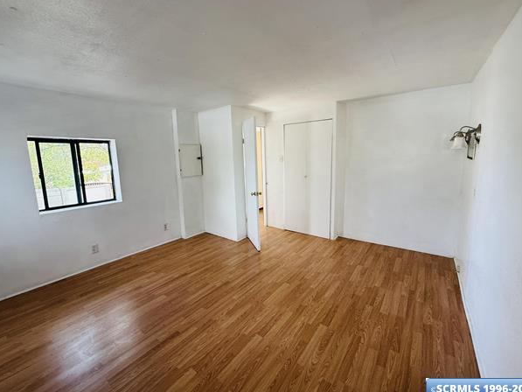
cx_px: 262
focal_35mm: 15
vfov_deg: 81.7
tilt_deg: -7.5
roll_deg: +1.3
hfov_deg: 98.2
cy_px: 189
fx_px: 226
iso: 200
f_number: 2.2
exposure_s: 1/99
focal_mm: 2.22
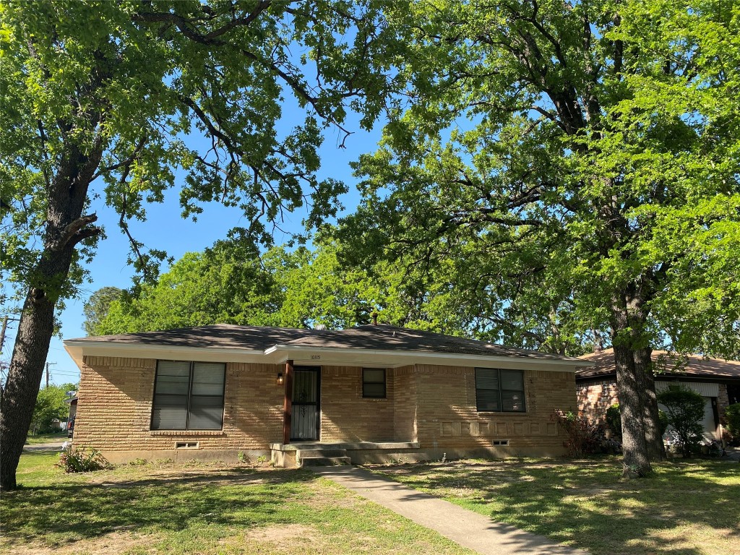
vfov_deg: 53.1
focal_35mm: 26
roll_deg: -0.2
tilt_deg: +15.1
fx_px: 556
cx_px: 370
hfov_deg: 67.3
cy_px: 278
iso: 32
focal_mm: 4.25
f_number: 1.8
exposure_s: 1/884
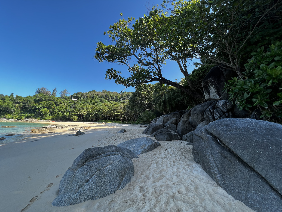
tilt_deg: +8.3
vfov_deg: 89.9
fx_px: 106
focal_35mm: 13
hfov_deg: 106.2
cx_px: 141
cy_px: 106
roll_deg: -1.1
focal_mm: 1.57
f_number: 1.8
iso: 32
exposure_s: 1/494
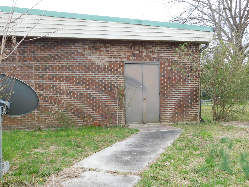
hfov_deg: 42.1
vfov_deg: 32.2
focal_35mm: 45
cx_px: 124
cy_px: 94
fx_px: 324
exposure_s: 1/80
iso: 125
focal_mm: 8
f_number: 3.7
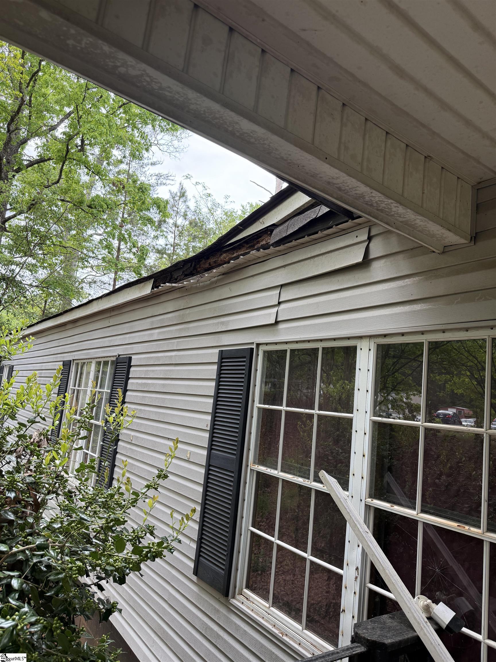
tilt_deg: +8.9
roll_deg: -5.9
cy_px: 331
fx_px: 459
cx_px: 248
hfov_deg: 56.8
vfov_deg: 71.6
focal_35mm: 24
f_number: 1.78
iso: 100
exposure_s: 1/296
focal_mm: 6.76
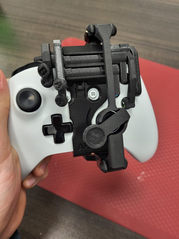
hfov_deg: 53.1
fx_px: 179
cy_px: 120
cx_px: 90
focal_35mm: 26
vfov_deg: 67.3
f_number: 1.8
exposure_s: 1/120
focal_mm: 5.4
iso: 250
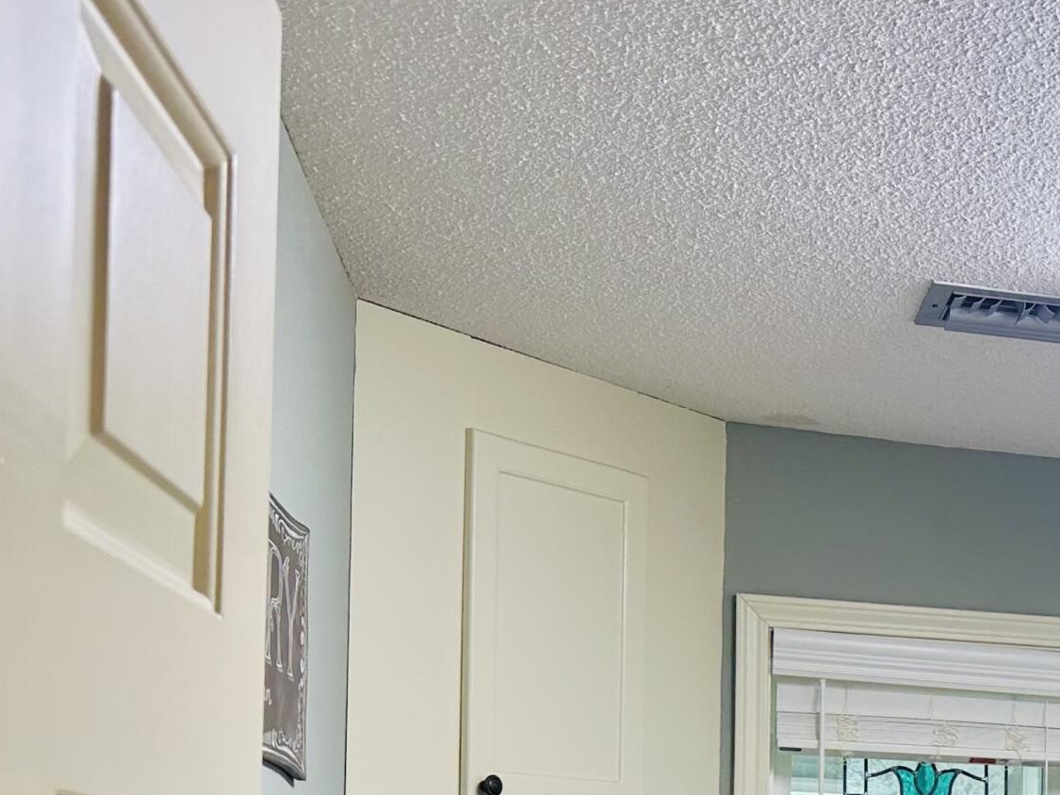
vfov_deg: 21.3
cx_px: 1204
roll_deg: -1.8
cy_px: 964
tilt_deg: -0.5
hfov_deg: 27.4
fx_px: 1960
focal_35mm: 64
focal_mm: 6.86
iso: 125
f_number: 1.78
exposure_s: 1/120
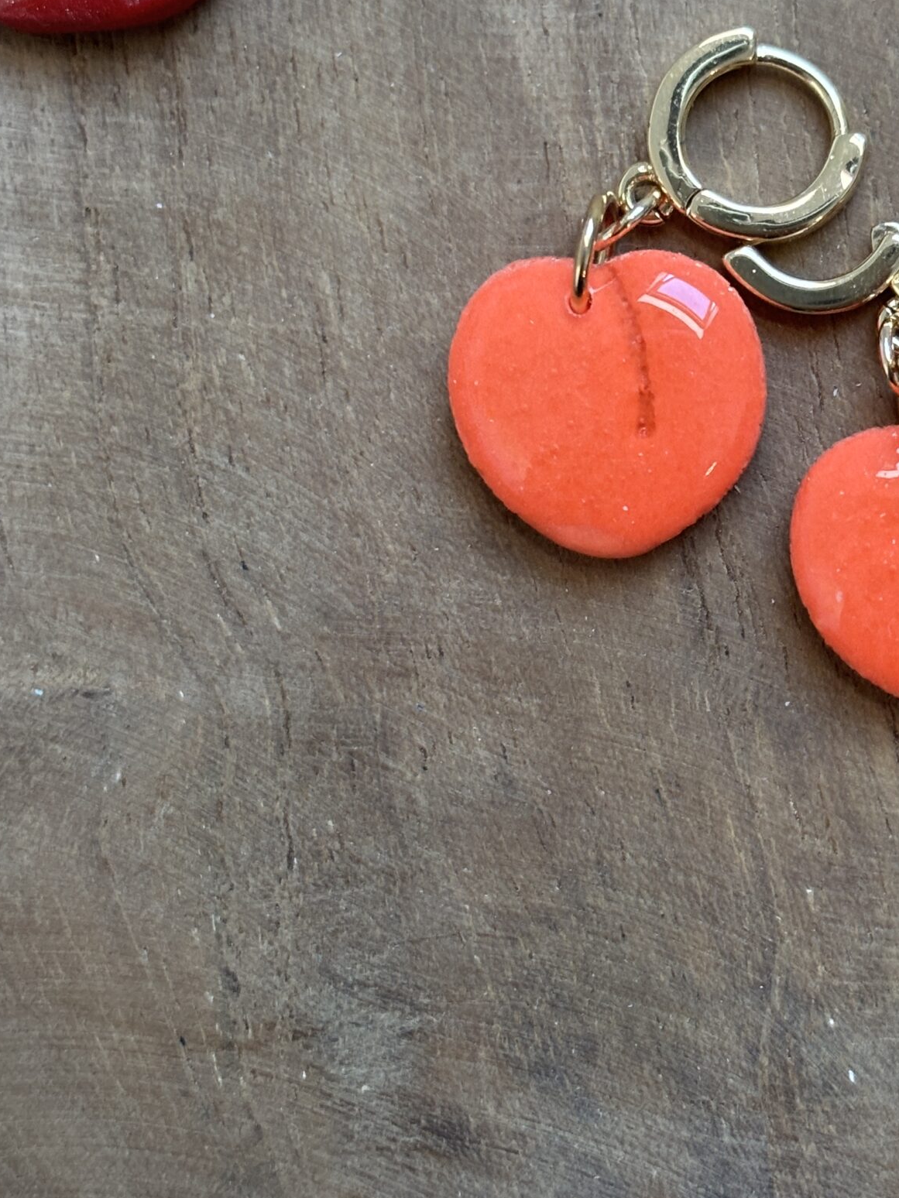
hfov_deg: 17.0
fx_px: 2978
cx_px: 734
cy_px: 442
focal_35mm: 86
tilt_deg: -79.0
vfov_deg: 22.7
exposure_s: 1/40
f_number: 1.6
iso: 200
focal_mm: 5.96
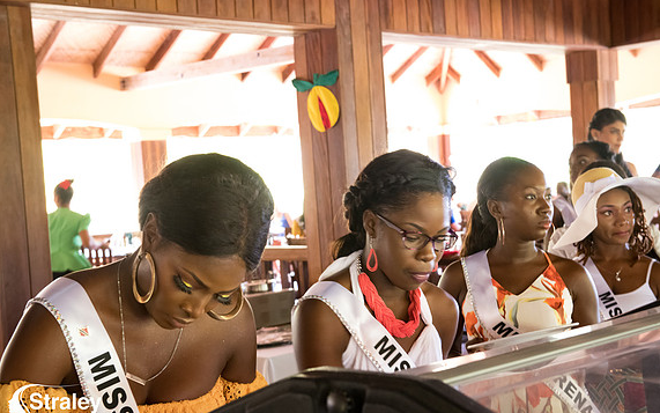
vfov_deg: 22.4
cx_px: 333
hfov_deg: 35.1
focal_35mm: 58
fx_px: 1043
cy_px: 212
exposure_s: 1/25
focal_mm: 56
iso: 4000
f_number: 8
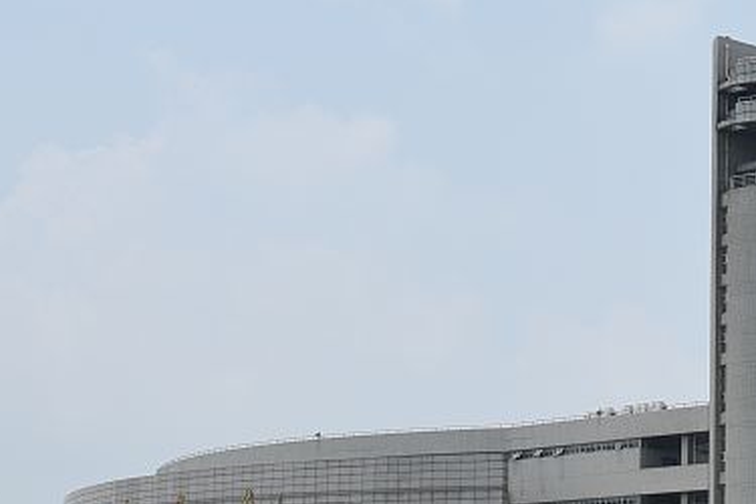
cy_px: 477
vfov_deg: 12.1
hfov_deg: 18.0
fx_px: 2352
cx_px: 694
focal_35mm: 112
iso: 100
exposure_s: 1/1000
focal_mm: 35
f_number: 4.5
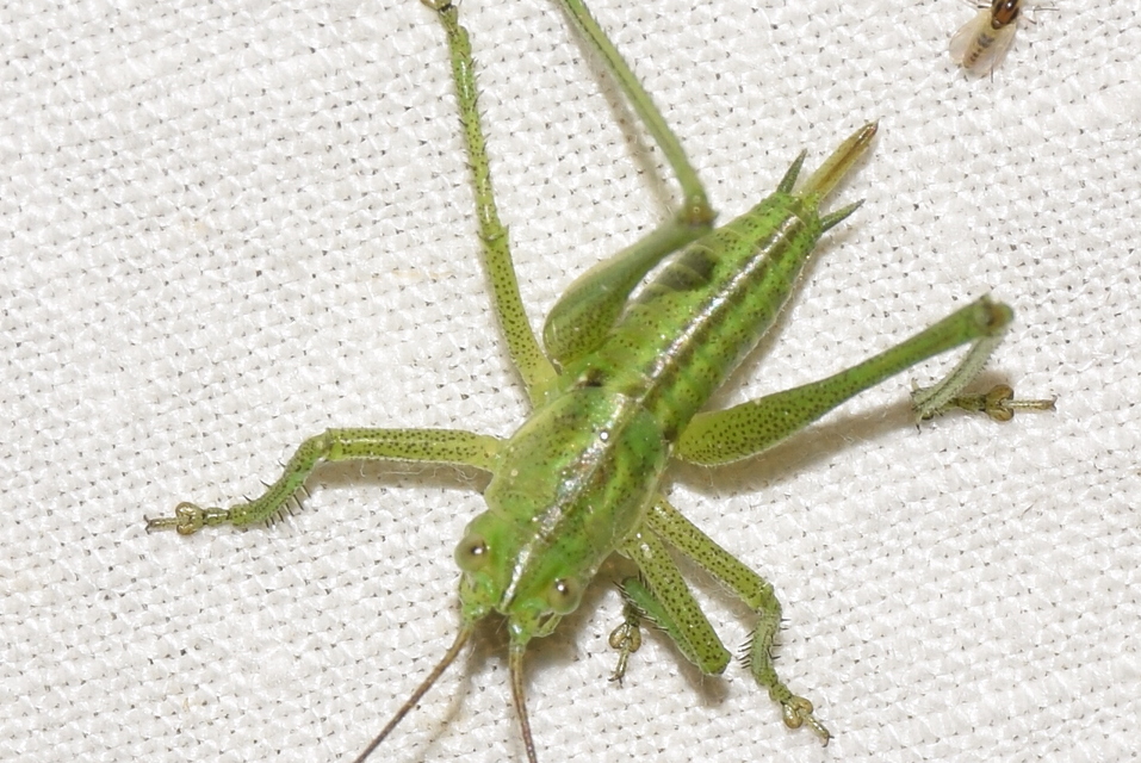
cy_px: 382
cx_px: 570
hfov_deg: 9.8
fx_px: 6662
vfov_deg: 6.6
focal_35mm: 210
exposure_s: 1/160
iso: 100
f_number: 13
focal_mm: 140
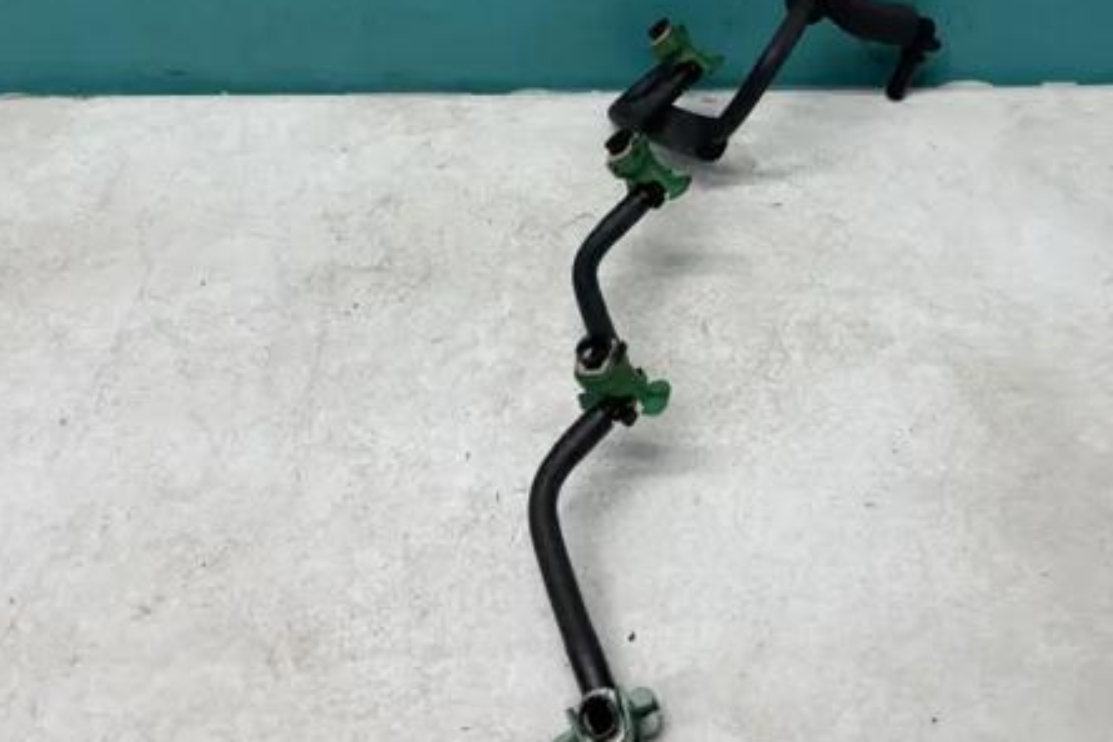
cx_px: 672
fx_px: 1206
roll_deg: +3.0
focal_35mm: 39
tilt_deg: -37.9
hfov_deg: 49.2
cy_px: 186
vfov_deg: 33.5
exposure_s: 1/100
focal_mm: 4.2
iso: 64
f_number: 1.6
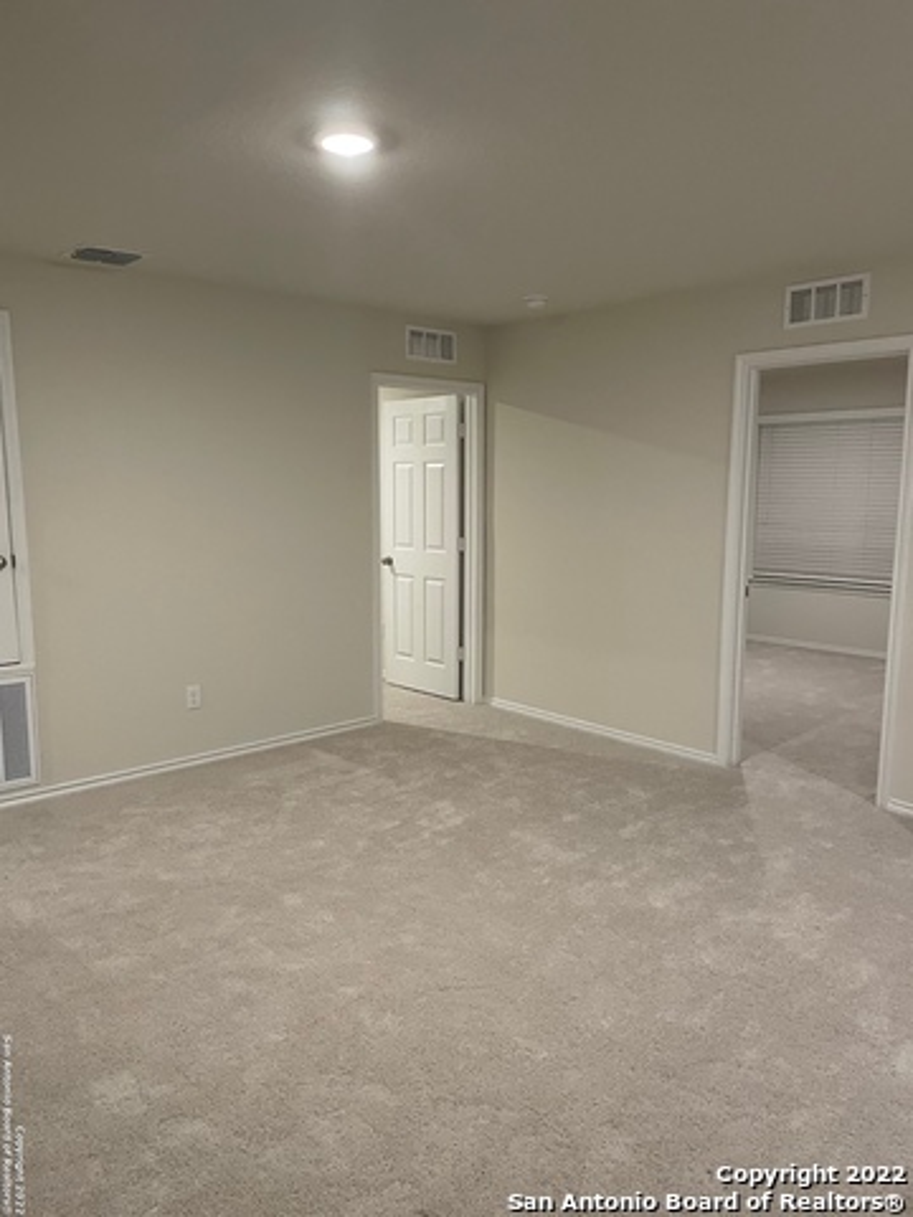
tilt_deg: -6.1
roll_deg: +0.8
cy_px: 608
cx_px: 456
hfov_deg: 53.1
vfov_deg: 67.3
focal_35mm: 26
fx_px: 914
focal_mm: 4.2
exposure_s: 1/60
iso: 200
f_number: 1.6
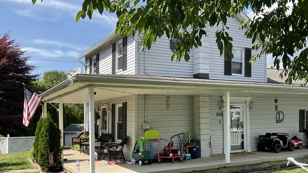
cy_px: 115
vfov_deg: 31.7
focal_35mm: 37
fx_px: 302
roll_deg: +1.7
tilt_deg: -0.3
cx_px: 167
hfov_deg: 53.9
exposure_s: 1/1015
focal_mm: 3
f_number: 1.8
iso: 16
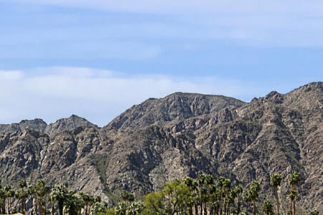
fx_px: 897
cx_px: 8
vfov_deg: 13.6
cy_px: 173
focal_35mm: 100
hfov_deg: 19.9
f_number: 8
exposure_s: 1/160
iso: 100
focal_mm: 10
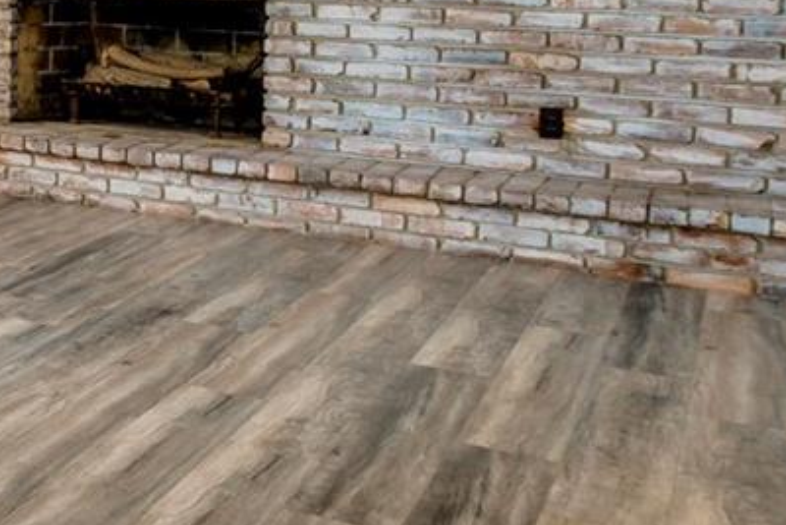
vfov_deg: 21.3
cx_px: -580
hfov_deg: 22.3
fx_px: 1310
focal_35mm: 60
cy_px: -79
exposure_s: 1/3.33
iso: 200
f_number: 14
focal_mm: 10
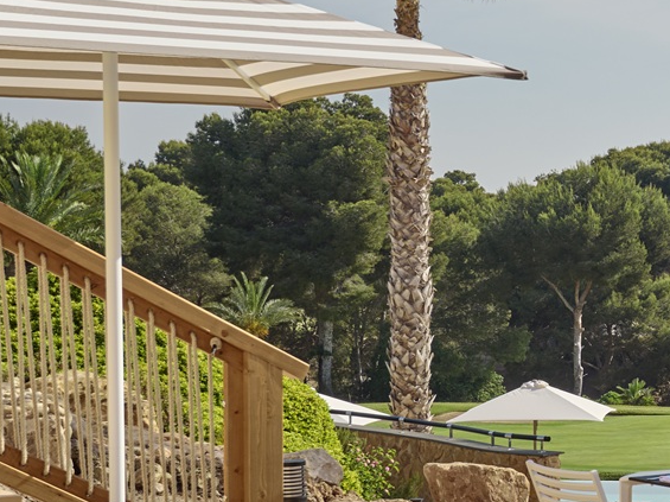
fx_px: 2070
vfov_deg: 13.8
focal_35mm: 107
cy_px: 312
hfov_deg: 17.2
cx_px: 892
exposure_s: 1/60
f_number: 8
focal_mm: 31
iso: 100
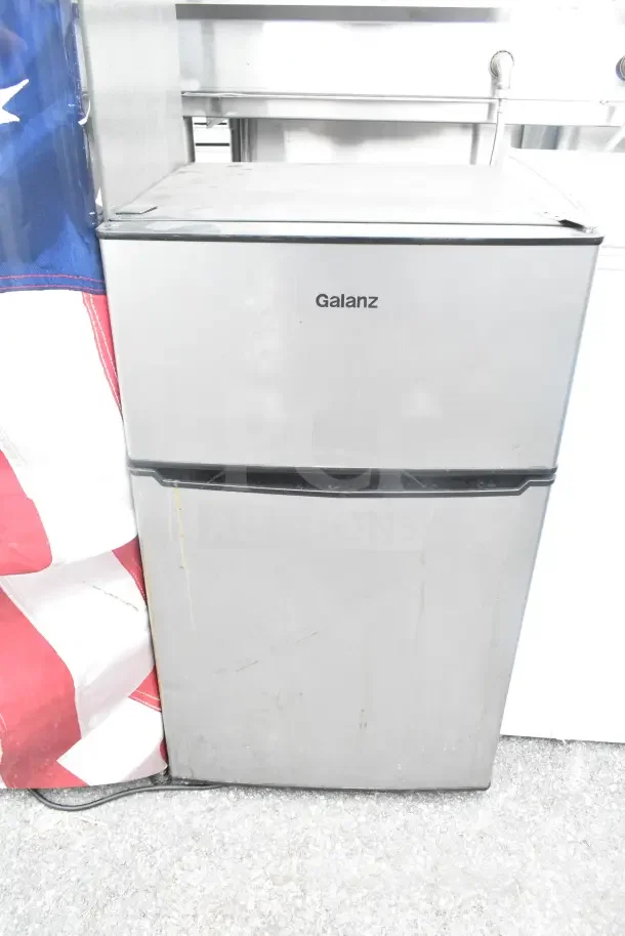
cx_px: 312
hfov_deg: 48.0
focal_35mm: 27
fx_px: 703
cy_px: 468
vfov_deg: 67.4
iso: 1600
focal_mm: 18
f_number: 8
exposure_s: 1/250
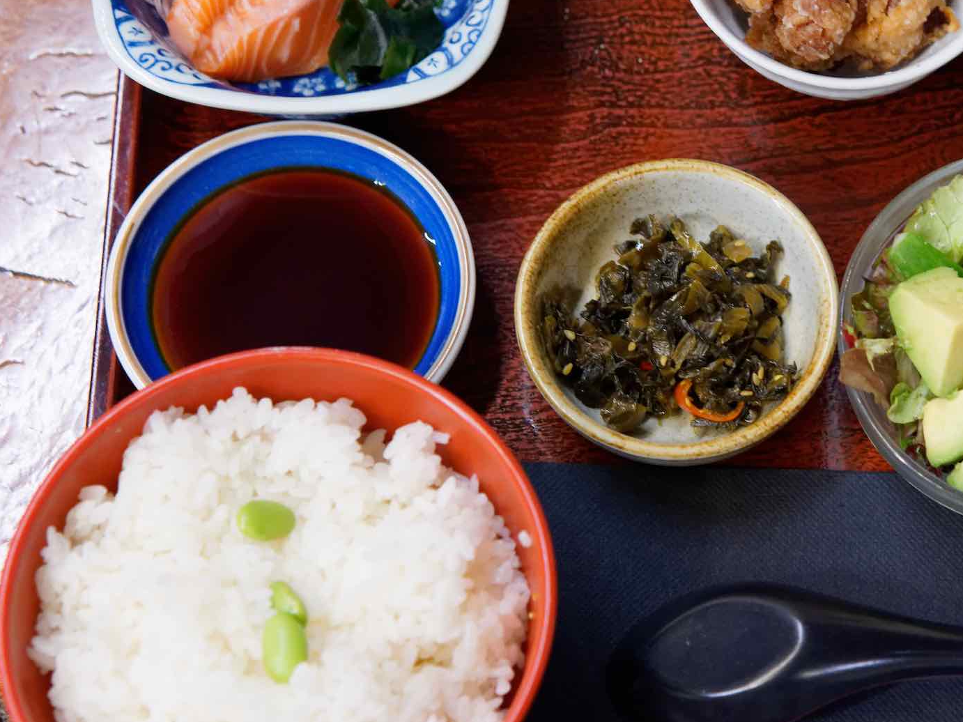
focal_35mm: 98
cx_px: 801
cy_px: 274
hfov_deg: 19.8
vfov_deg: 15.1
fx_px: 2726
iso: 2500
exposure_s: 1/60
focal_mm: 55
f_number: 4
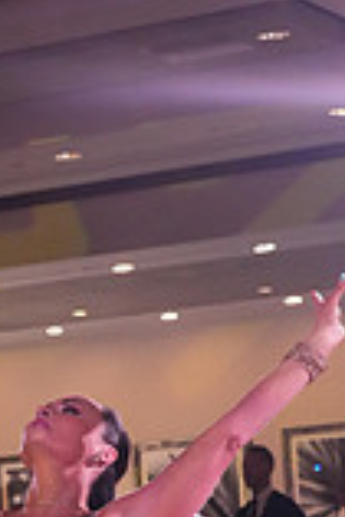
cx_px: -281
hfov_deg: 7.5
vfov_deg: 11.2
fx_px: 2539
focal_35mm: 177
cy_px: 744
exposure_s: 1/400
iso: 6400
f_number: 5
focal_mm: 48
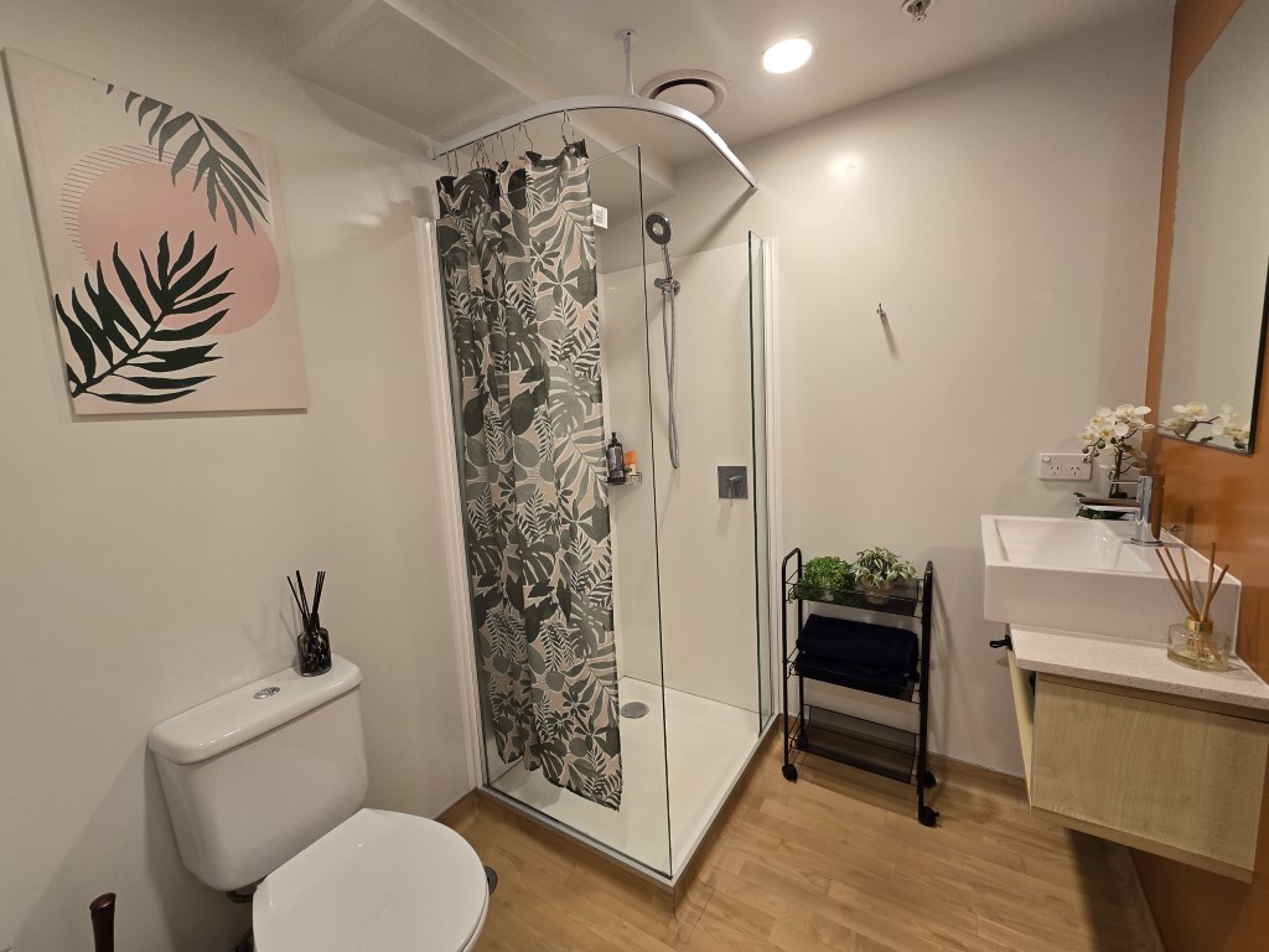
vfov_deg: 89.9
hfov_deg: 106.2
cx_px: 634
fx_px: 477
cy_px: 476
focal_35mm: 13
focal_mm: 2.2
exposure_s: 1/50
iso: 64
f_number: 2.2
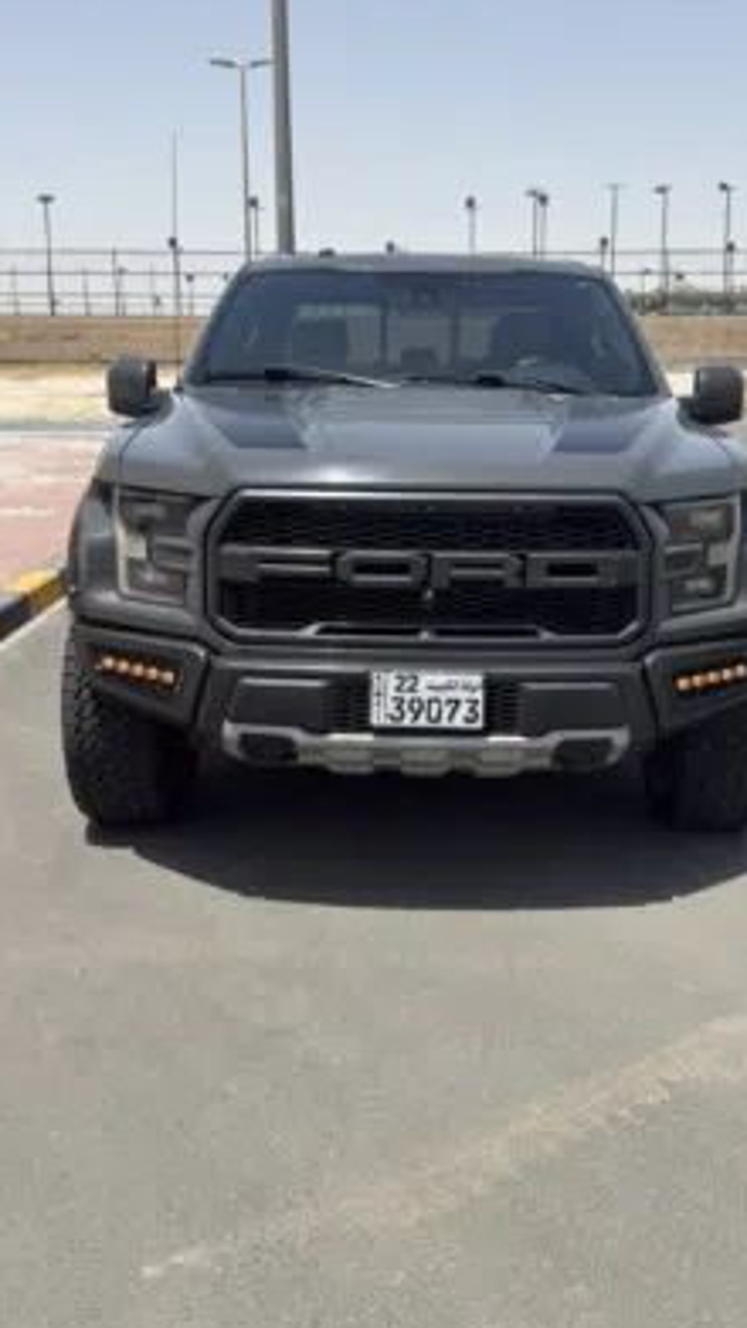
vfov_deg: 51.6
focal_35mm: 39
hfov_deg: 30.4
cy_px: 669
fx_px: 1373
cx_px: 421
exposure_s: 1/6173
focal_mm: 6.76
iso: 80
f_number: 1.78
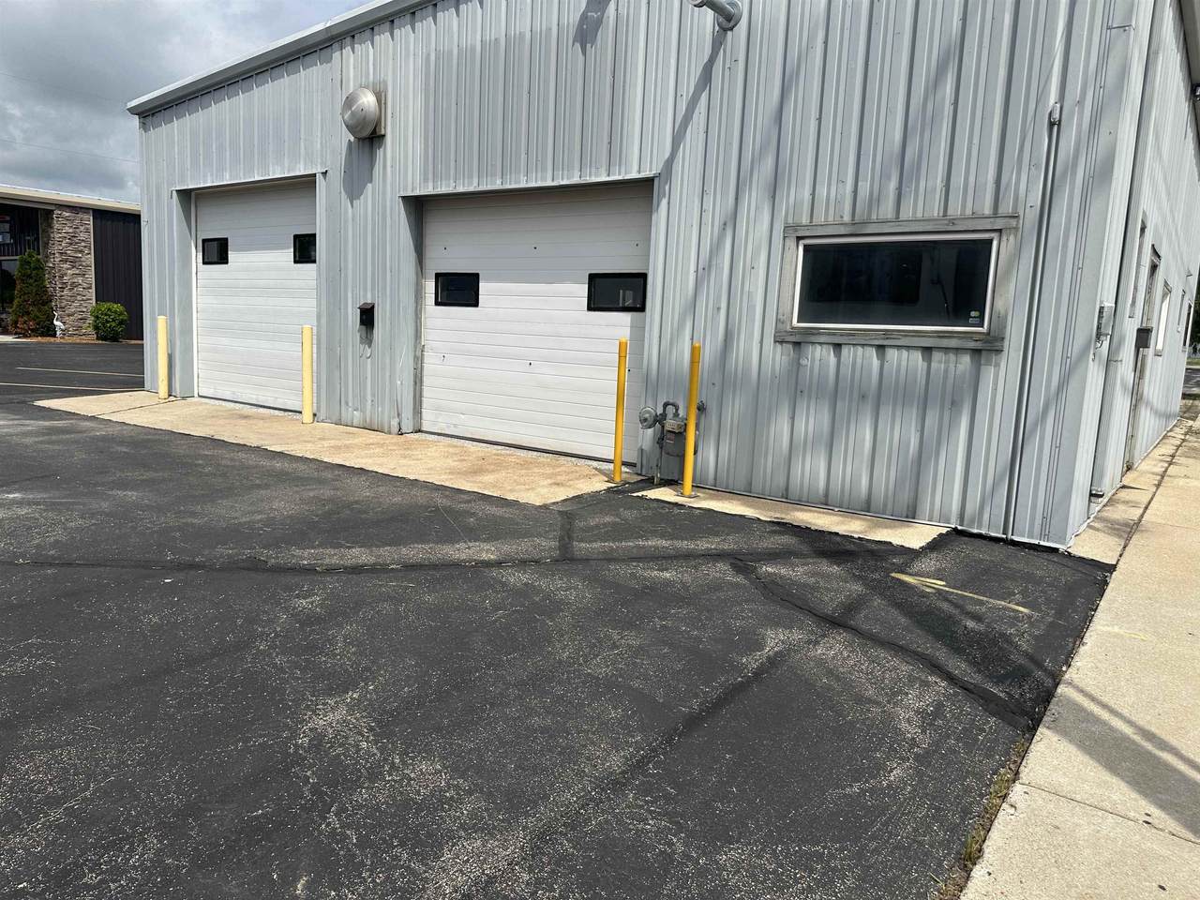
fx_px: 832
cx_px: 600
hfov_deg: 71.6
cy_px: 450
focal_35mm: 24
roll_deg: -2.2
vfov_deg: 56.8
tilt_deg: -6.4
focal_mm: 6.86
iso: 80
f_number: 1.78
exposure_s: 1/8197
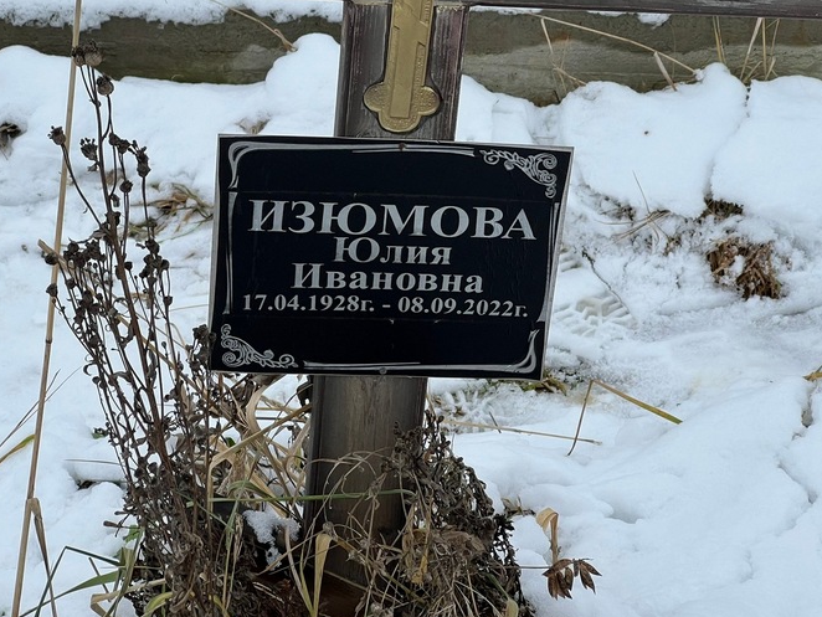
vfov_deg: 15.9
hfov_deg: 21.1
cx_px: 404
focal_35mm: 93
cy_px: 271
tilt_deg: -31.5
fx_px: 2209
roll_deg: +2.3
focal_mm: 9
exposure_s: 1/99
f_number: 2.8
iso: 32
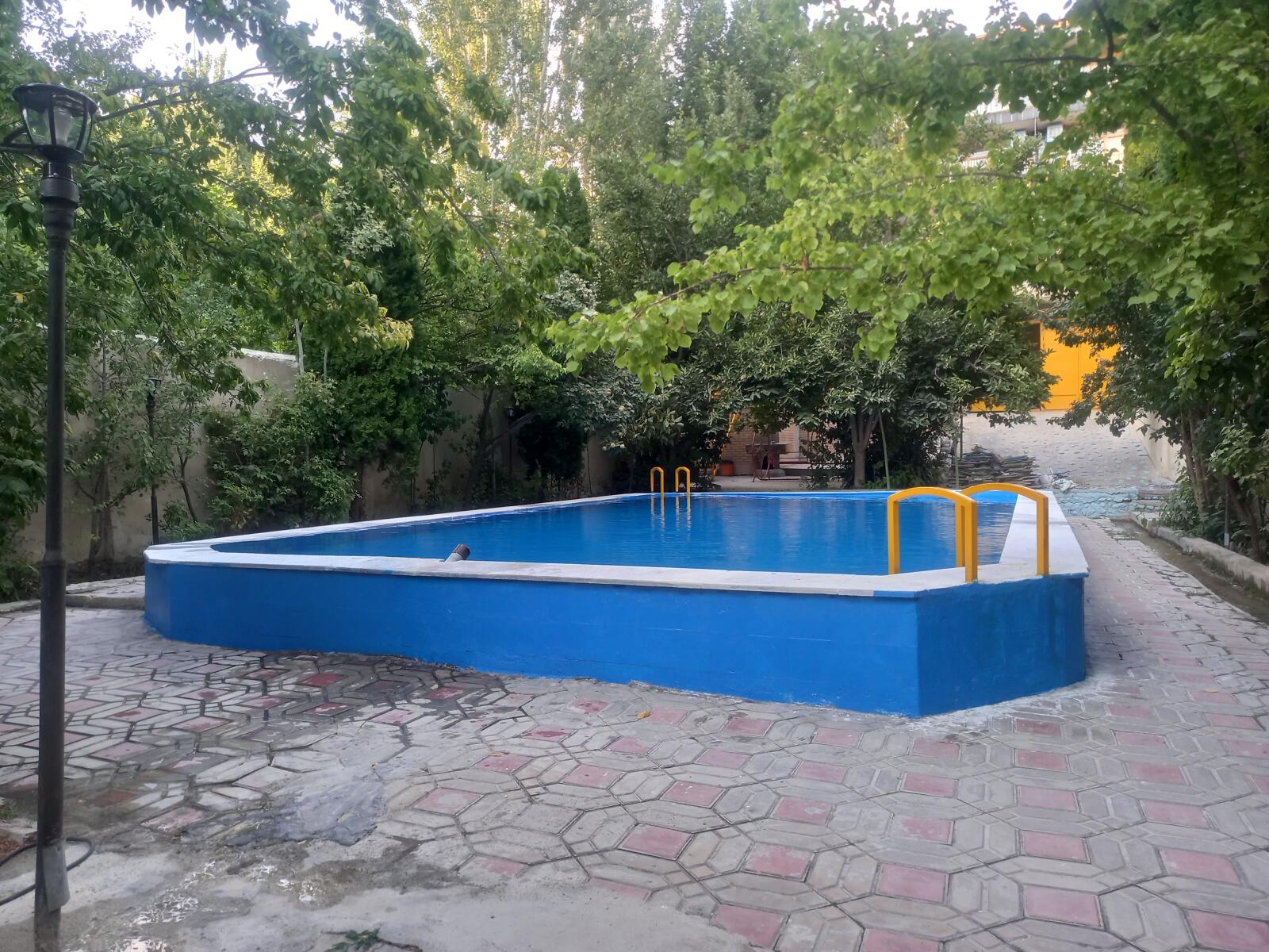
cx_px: 634
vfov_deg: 54.9
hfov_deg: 69.4
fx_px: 916
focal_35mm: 25
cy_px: 476
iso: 64
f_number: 2
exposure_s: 1/60
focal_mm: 4.6
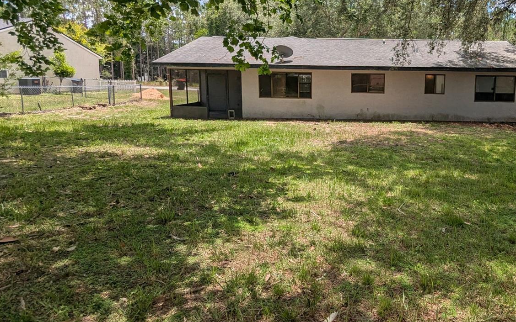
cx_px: 358
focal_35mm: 24
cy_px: 118
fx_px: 338
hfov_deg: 71.8
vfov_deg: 50.5
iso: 48
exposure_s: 1/1686
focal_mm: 2.35
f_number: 2.2
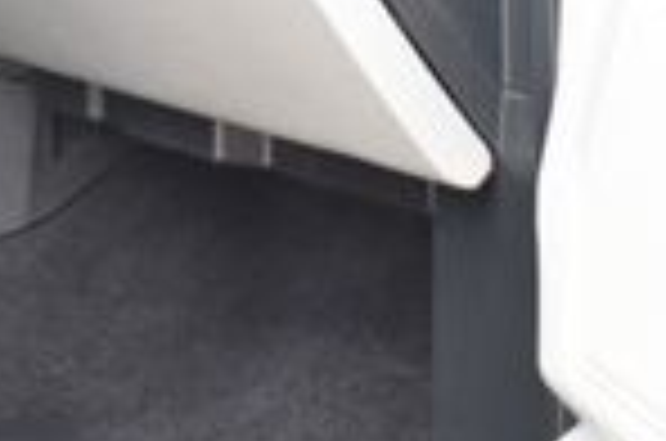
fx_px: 3714
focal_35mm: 201
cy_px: -130
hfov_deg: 10.0
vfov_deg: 6.7
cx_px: -216
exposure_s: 1/125
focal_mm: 31
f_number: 5.6
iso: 800
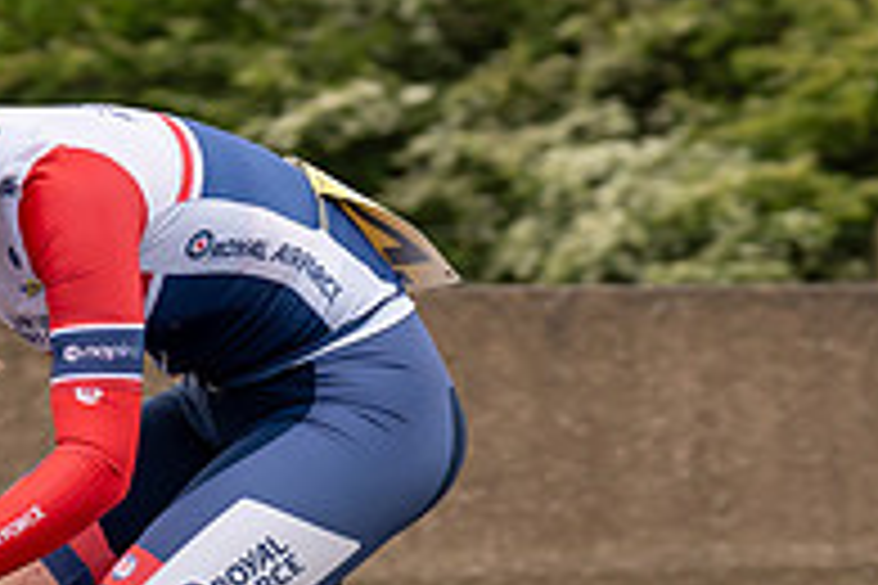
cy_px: 345
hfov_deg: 6.1
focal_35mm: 339
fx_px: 8267
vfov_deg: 4.1
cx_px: 47
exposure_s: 1/1000
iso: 250
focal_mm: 70
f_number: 3.5
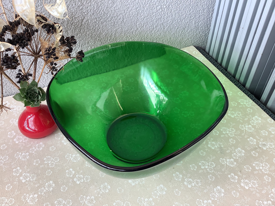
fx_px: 246
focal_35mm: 31
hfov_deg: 58.4
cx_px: 138
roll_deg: +0.1
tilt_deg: -44.6
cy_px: 103
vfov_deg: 45.4
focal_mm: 3.3
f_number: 2.4
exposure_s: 1/100
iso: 50
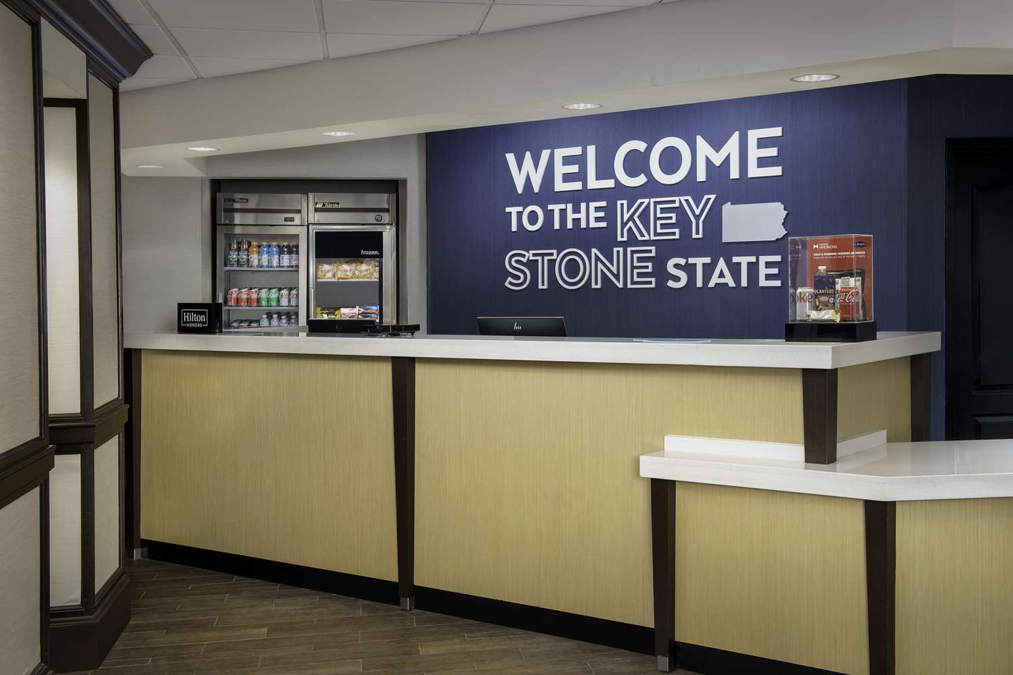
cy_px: 338
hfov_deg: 46.4
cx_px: 506
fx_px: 1182
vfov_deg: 31.9
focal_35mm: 42
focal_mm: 42
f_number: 11
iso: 400
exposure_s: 1/200
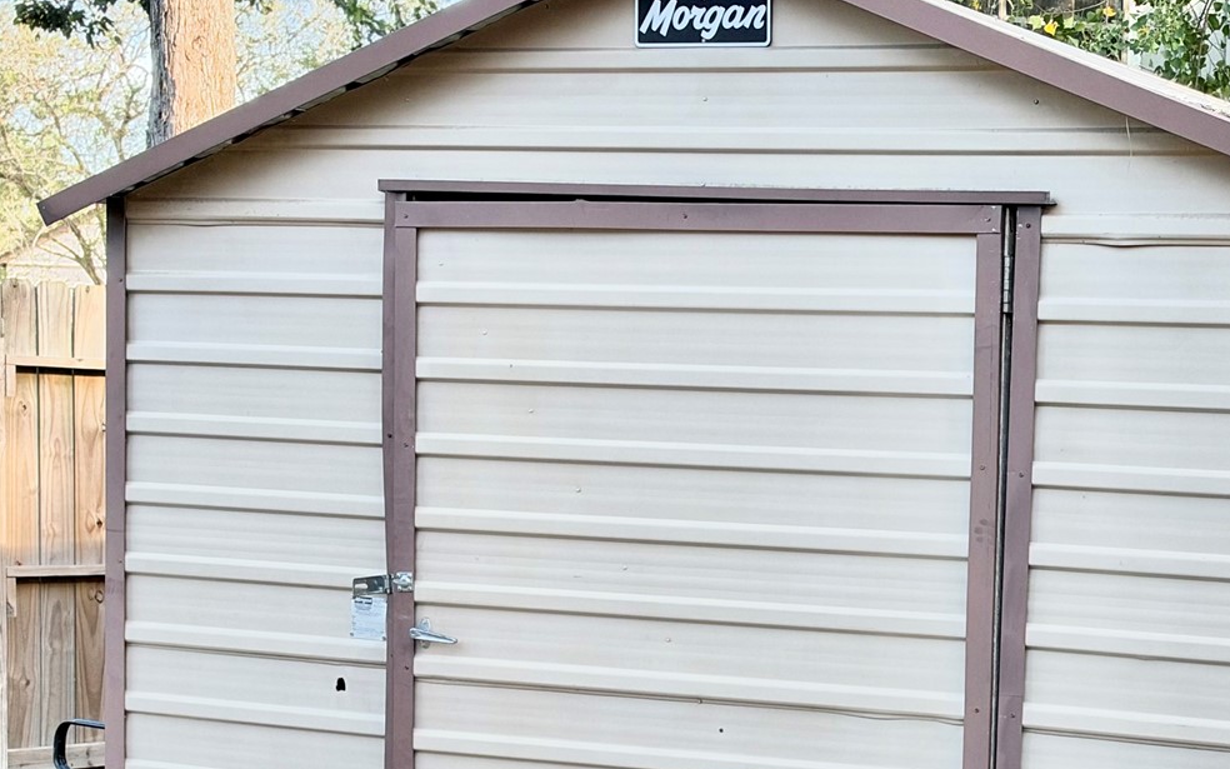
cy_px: 658
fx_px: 2514
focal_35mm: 75
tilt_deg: -5.4
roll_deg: -1.8
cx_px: 1079
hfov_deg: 26.7
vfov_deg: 17.2
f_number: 1.8
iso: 80
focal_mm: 6.93
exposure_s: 1/496
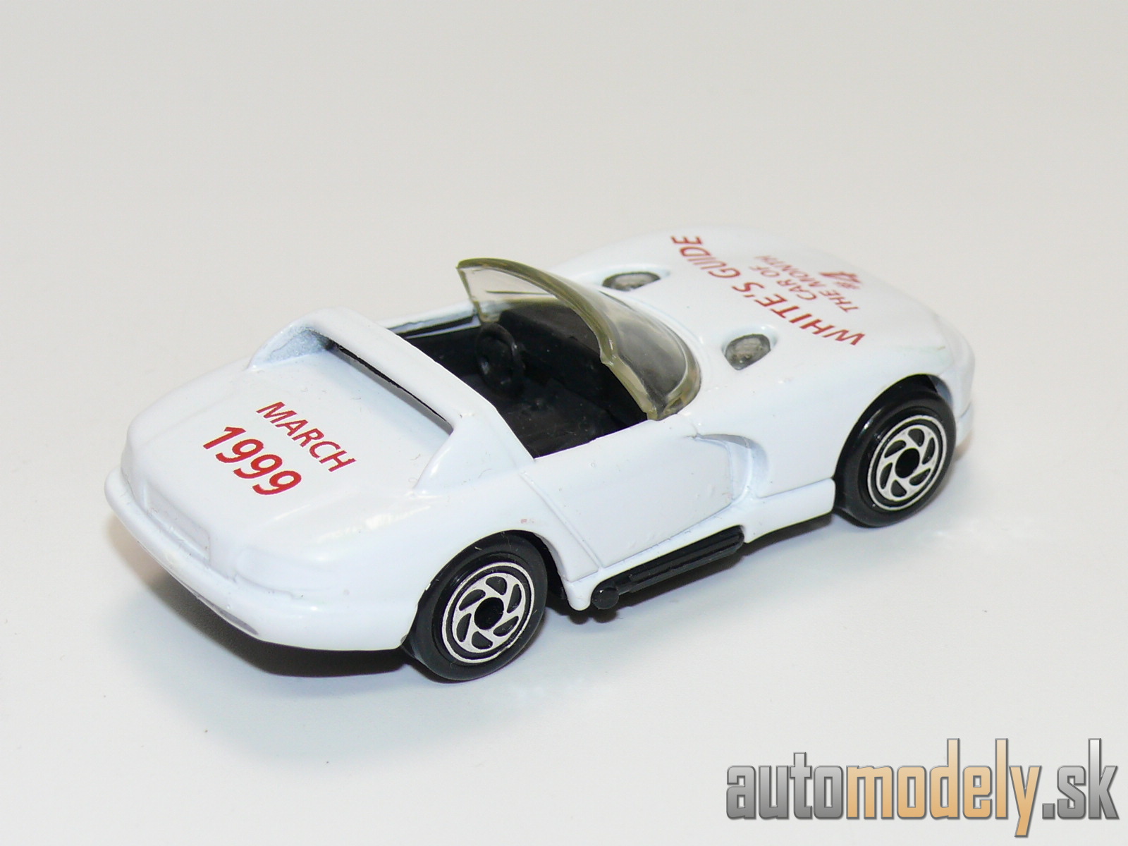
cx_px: 564
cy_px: 423
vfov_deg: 14.5
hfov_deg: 19.3
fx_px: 3324
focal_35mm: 102
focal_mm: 13.3
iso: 100
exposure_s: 1/30
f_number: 4
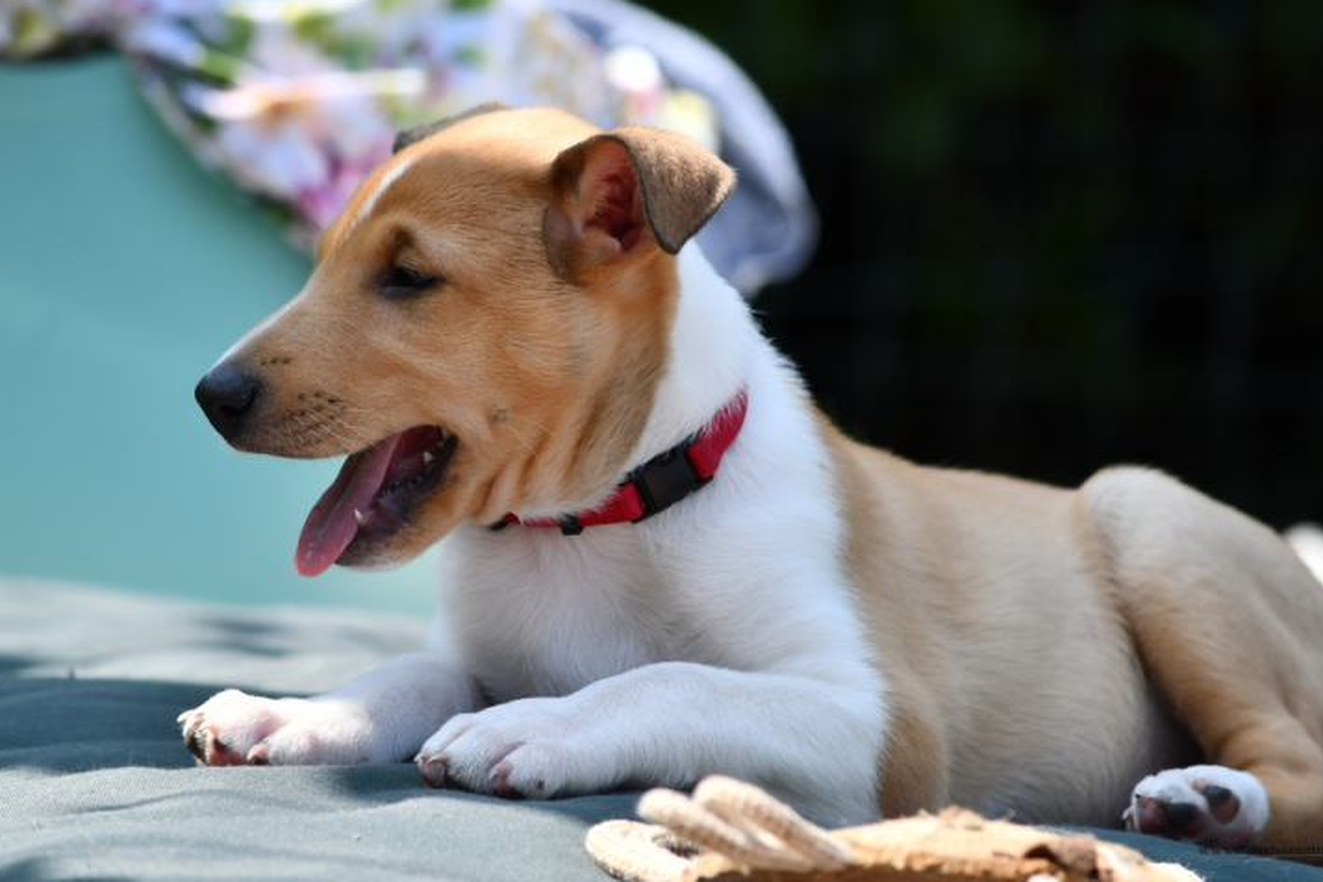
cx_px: 624
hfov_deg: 4.5
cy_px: 428
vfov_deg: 3.0
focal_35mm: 454
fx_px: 16683
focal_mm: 270
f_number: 7.1
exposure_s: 1/500
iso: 200
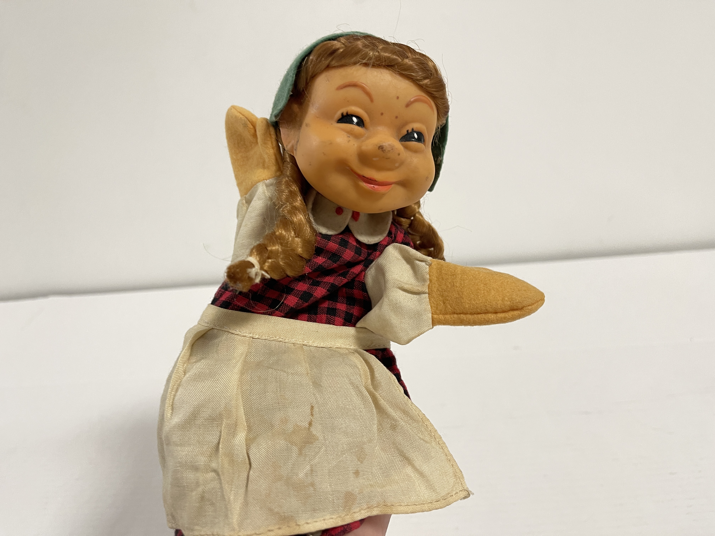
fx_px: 516
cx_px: 358
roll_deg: +4.1
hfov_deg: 69.4
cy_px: 268
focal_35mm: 25
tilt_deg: -18.9
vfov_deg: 54.9
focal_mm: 5.1
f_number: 1.6
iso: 125
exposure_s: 1/50
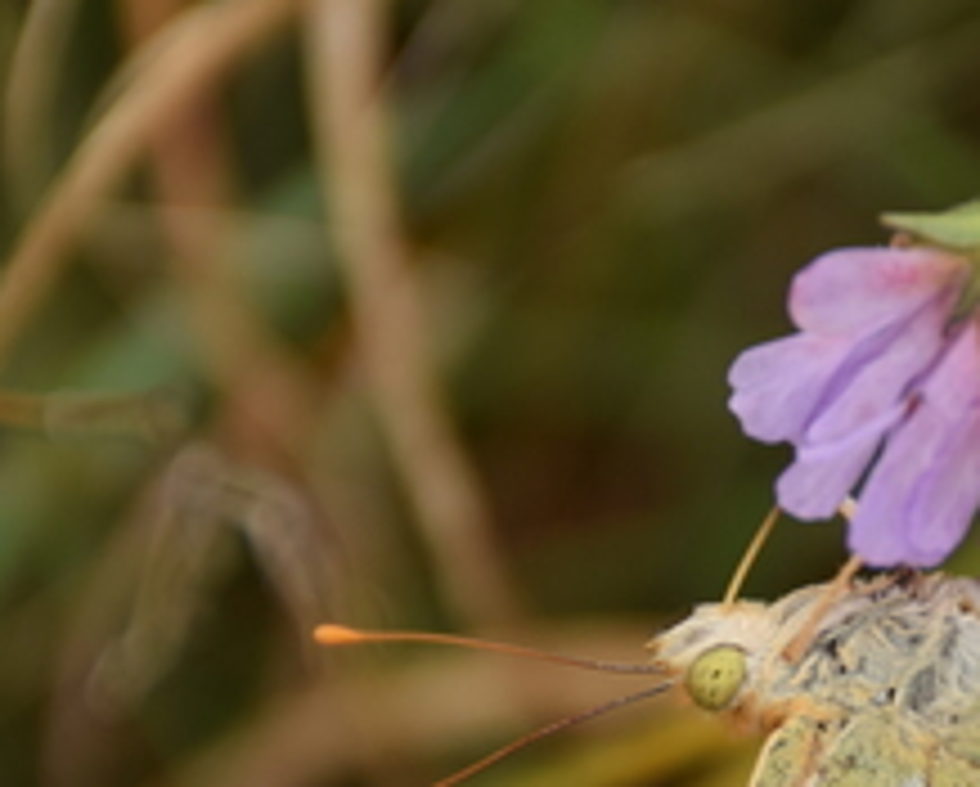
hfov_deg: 3.3
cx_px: 778
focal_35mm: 577
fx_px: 16758
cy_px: 630
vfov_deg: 2.7
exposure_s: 1/400
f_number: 5.6
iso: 200
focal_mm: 140
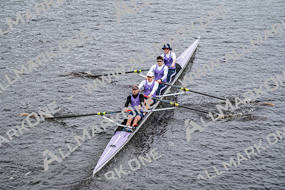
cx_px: 142
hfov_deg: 10.3
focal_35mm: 200
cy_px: 95
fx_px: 1584
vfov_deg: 6.9
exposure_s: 1/2000
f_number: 2.8
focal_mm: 200
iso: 250
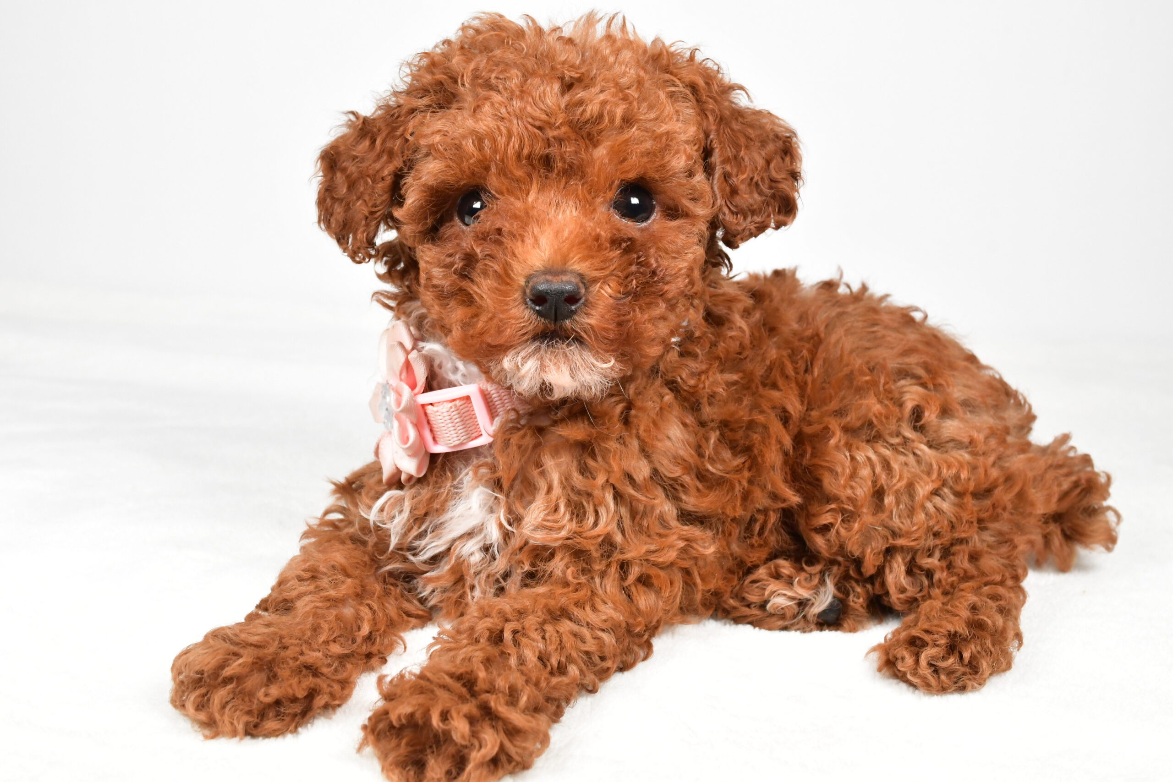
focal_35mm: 42
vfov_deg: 31.9
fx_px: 1368
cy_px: 391
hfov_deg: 46.4
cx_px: 586
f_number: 11
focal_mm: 28
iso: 4000
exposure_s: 1/500
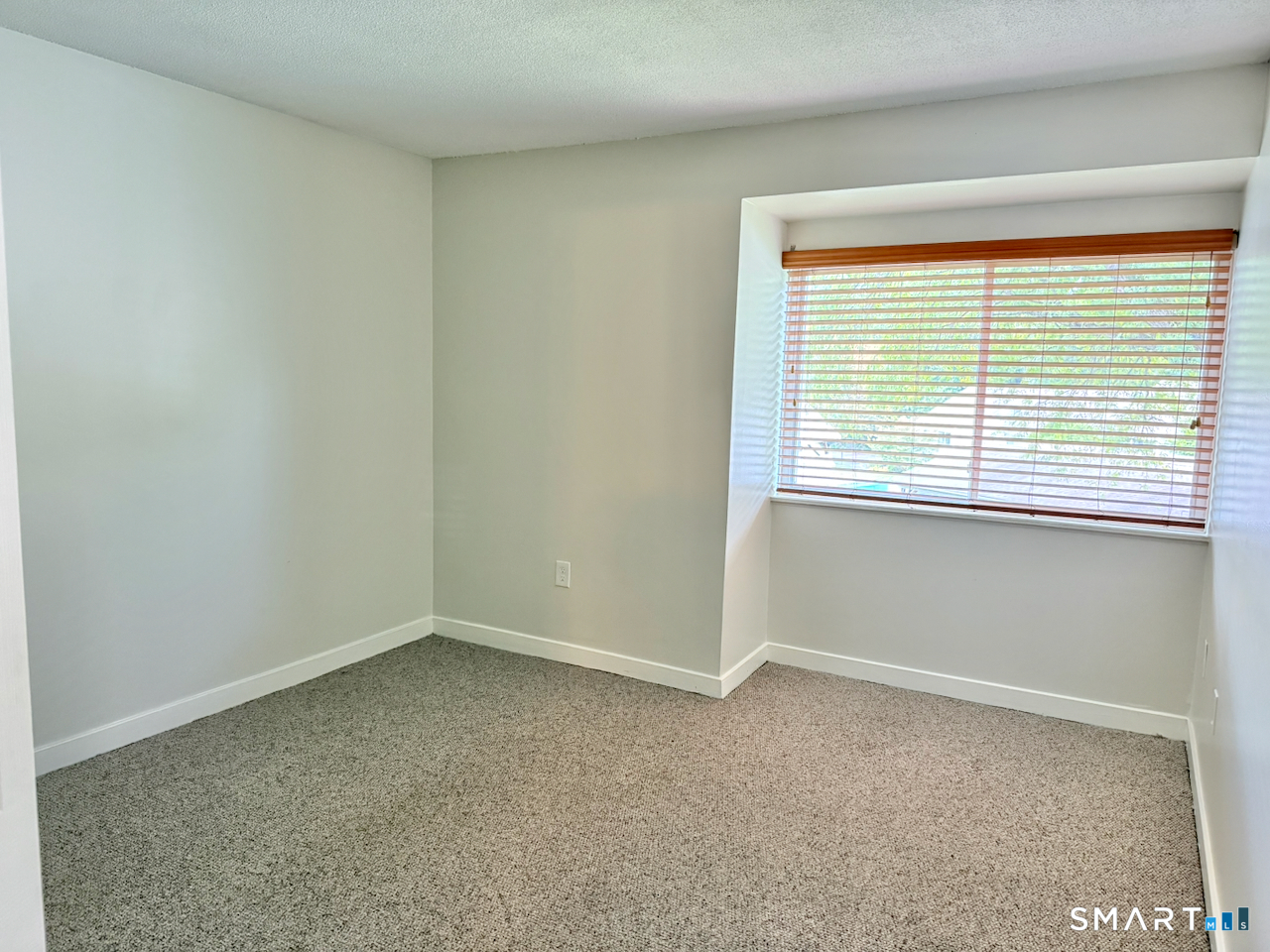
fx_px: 881
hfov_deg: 71.6
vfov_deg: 56.8
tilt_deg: -7.0
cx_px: 635
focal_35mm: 24
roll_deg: -1.7
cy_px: 476
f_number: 1.78
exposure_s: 1/40
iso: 800
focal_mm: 6.76
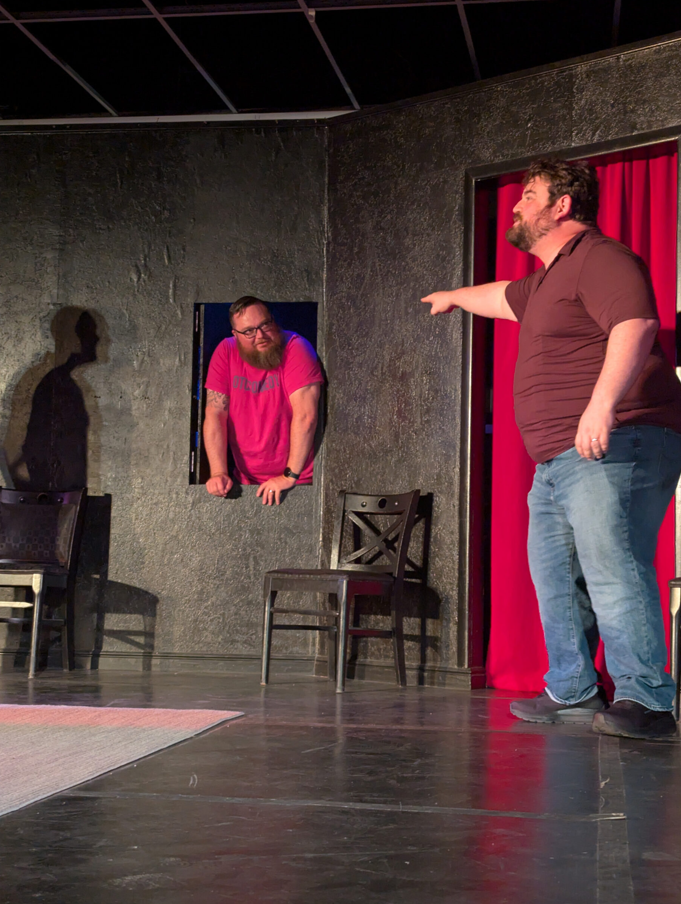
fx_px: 1334
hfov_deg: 28.6
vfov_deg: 37.4
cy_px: 469
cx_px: 351
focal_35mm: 51
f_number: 1.85
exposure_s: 1/51
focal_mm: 6.81
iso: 656
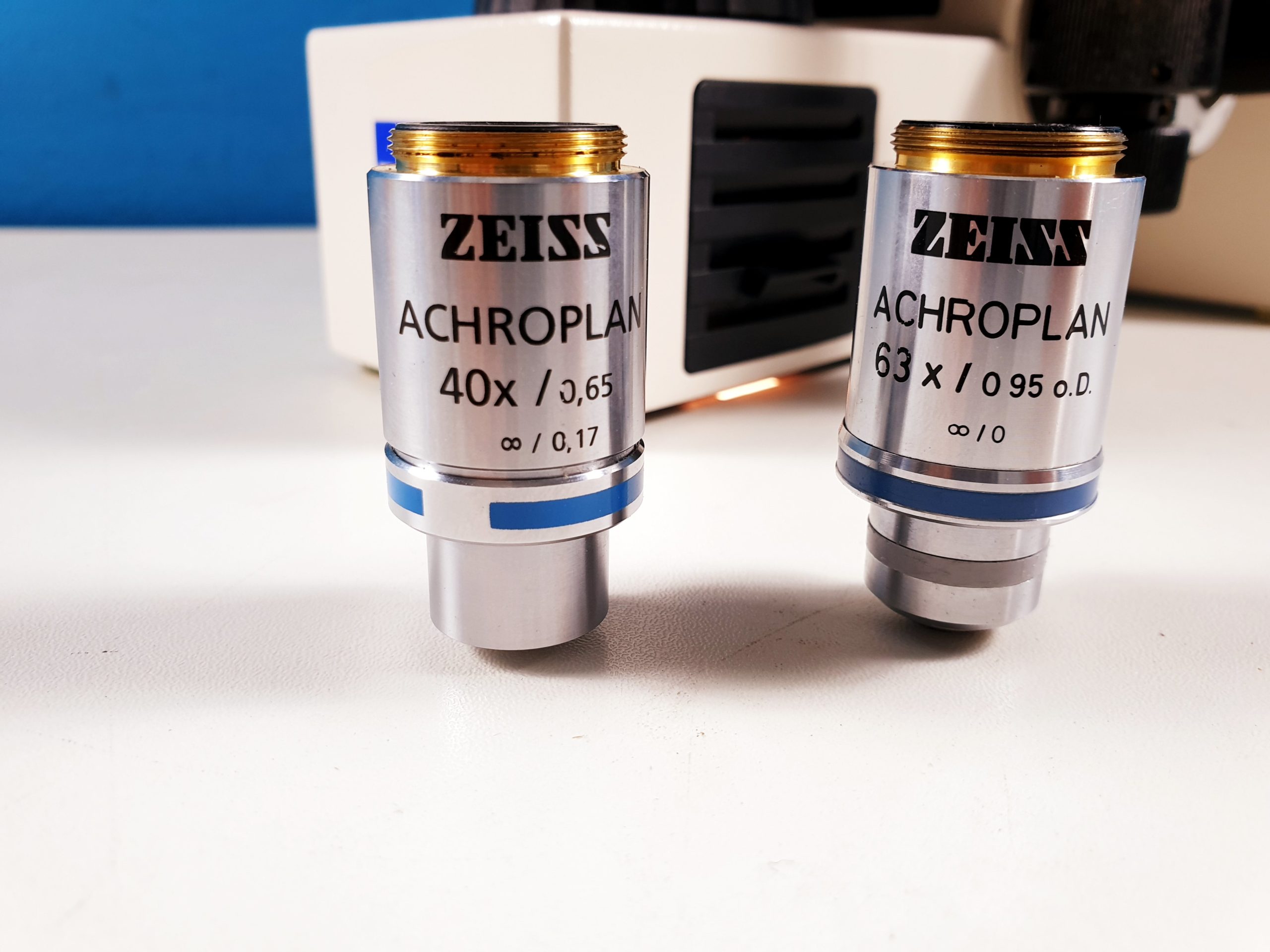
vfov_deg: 53.1
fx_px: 954
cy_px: 476
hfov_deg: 67.3
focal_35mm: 26
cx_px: 635
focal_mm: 4.3
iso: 100
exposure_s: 1/50
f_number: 2.4
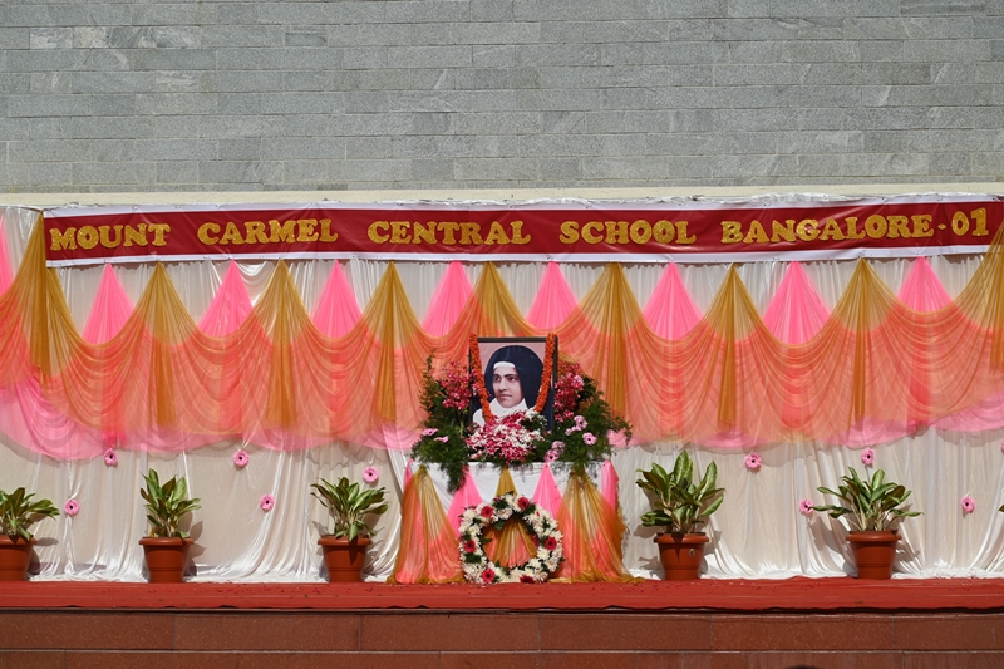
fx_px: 3346
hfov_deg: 17.1
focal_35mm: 120
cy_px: 334
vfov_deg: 11.4
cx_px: 502
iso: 100
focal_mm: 120
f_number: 9
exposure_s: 1/640
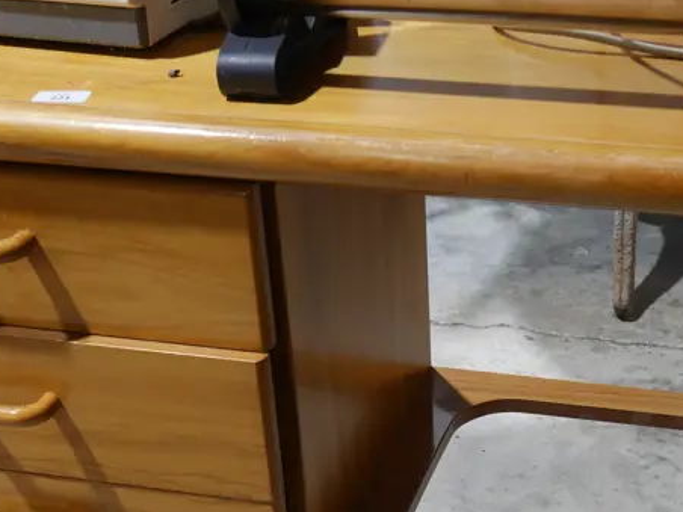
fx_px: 1342
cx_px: 485
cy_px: 566
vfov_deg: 20.6
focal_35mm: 68
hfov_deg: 28.3
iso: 400
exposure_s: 1/60
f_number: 4.5
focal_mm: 15
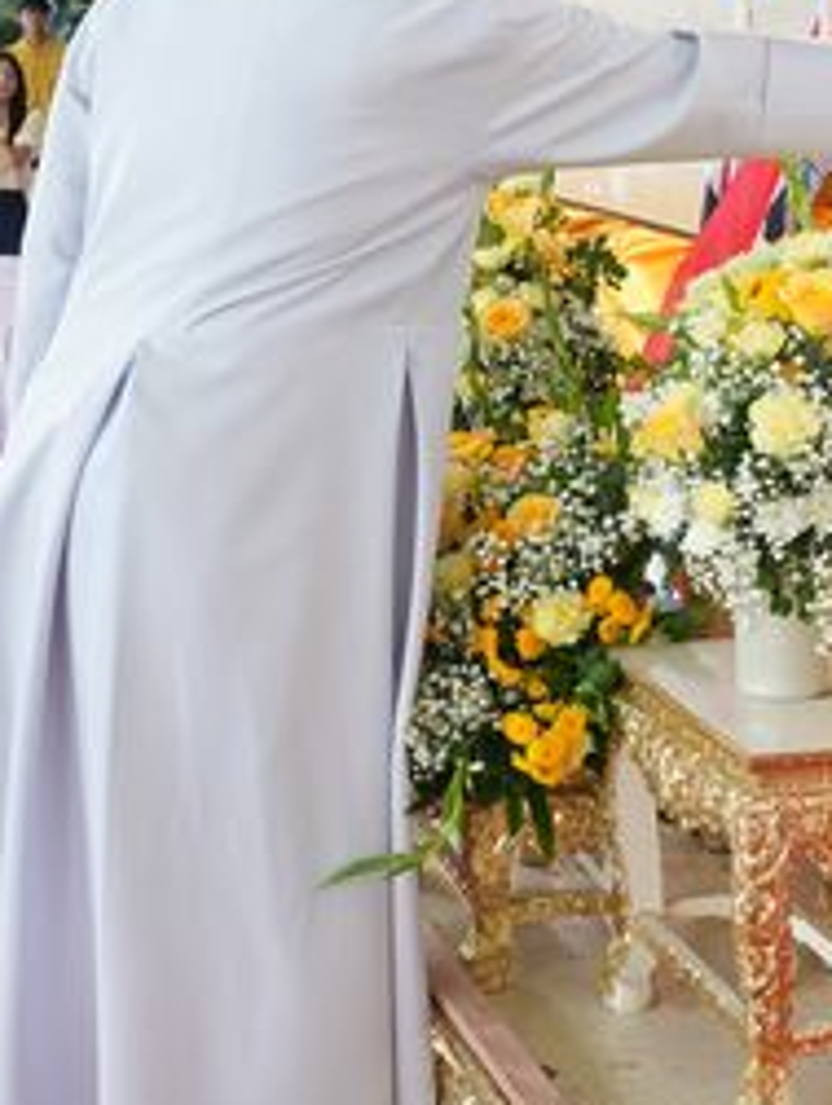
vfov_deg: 24.3
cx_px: 823
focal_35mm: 79
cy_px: 255
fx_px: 2530
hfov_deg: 18.2
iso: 500
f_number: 5.6
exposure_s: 1/50
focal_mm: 23
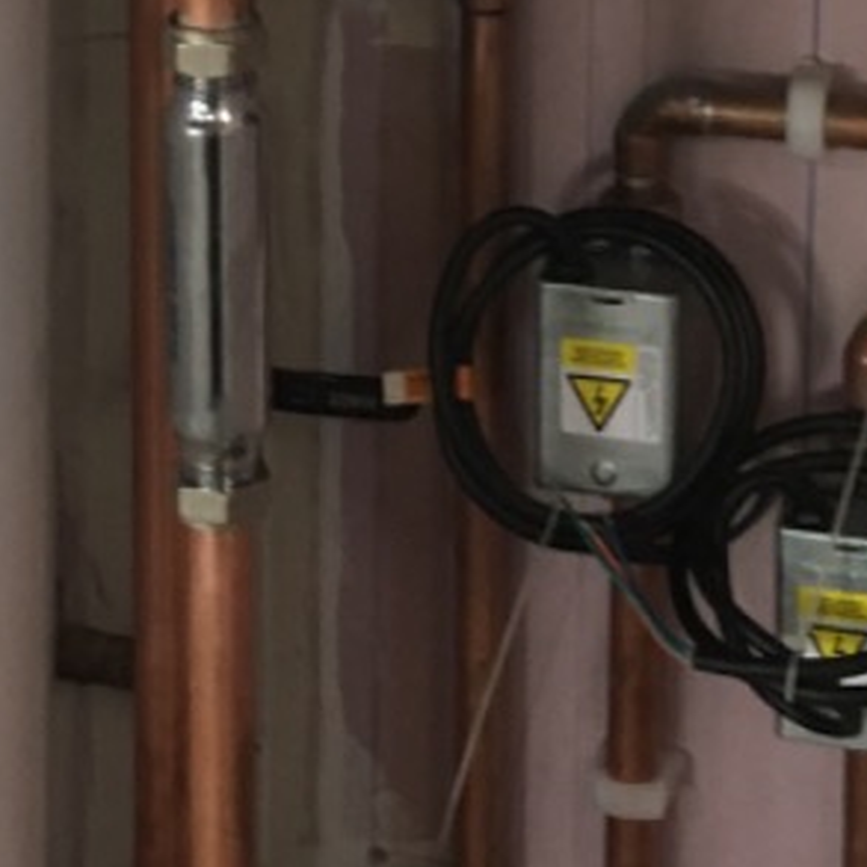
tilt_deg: -5.9
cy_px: -473
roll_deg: -0.5
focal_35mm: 105
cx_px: 302
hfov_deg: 16.5
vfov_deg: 15.2
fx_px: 2975
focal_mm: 4.15
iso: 200
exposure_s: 1/33
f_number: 2.2
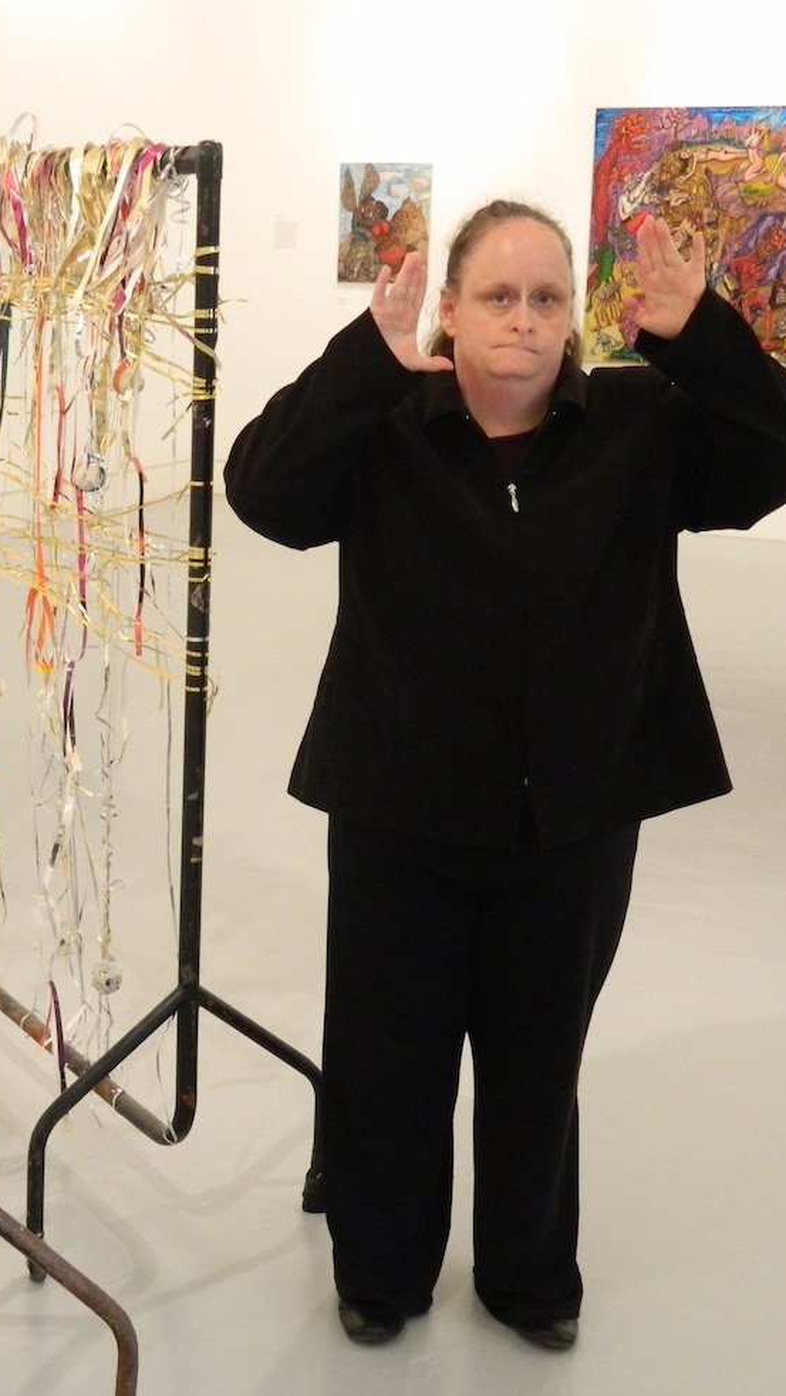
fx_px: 2223
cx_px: 128
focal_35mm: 60
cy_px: 694
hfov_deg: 19.8
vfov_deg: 34.9
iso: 400
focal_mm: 7.3
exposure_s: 1/40
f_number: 3.5
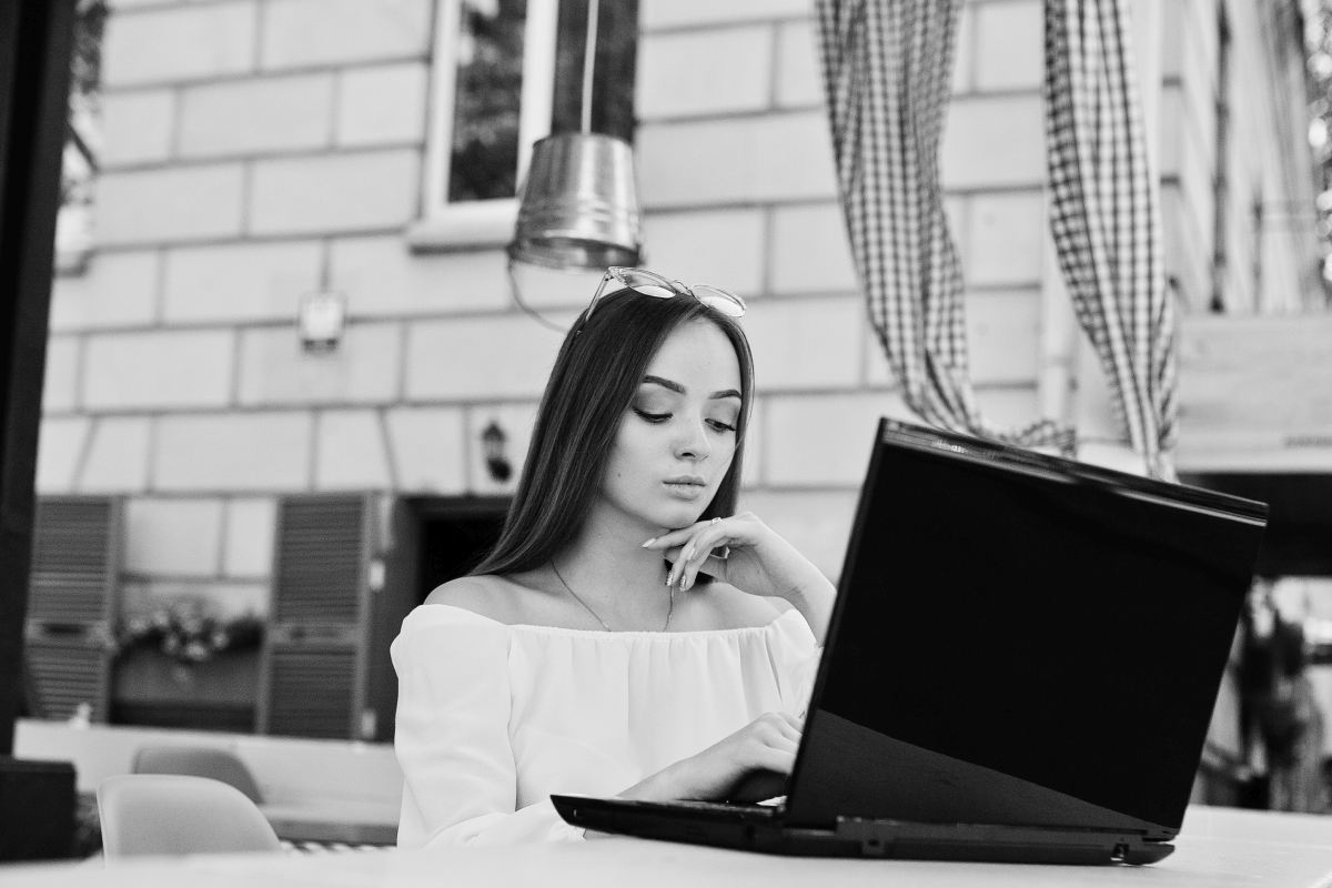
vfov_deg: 37.9
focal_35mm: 35
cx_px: 666
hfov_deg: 54.4
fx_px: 1295
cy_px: 444
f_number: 2.5
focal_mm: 35
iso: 500
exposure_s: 1/2500
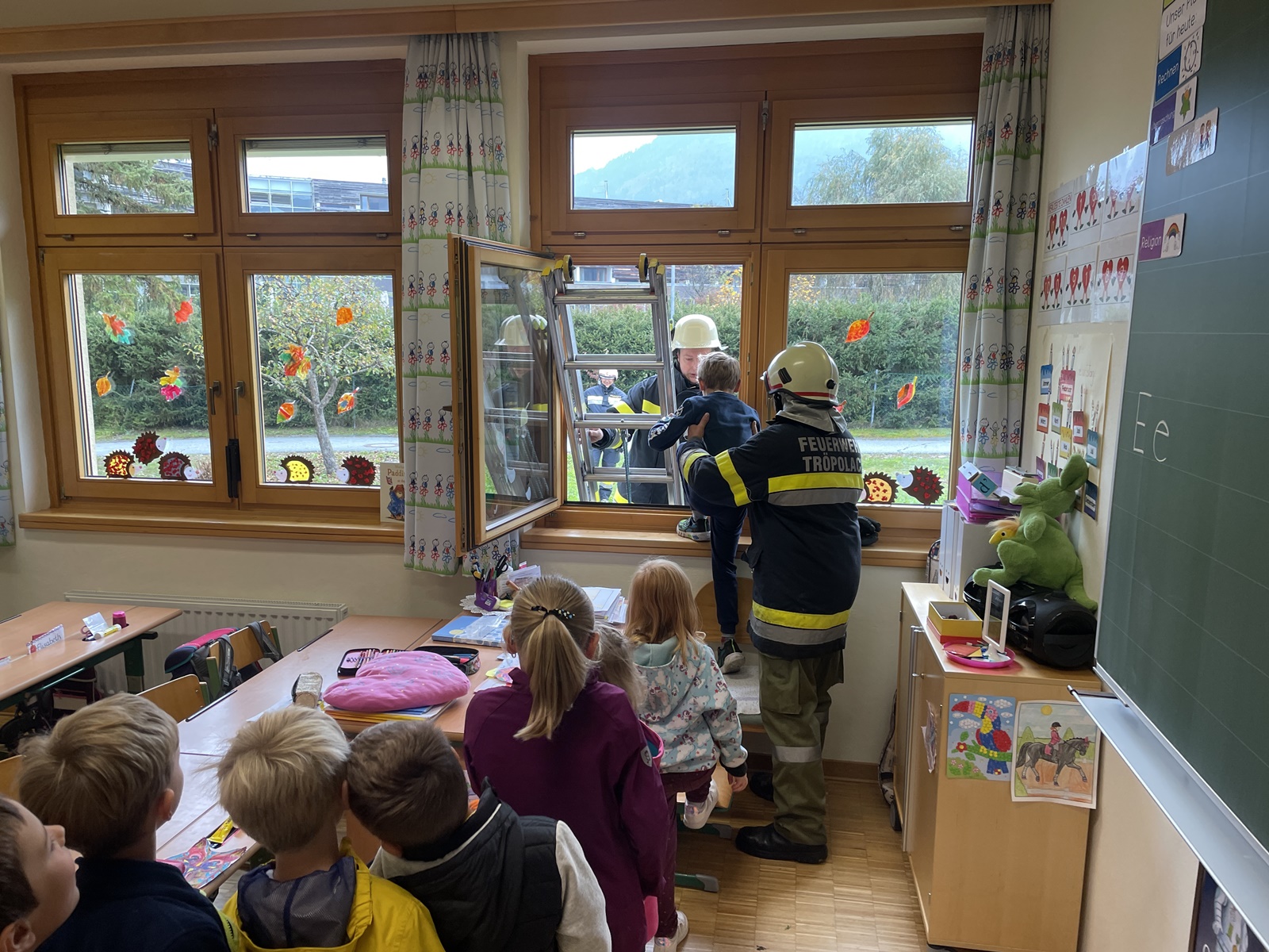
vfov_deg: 53.1
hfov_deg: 67.3
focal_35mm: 26
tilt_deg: -11.2
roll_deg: +0.7
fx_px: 953
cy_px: 476
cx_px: 634
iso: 80
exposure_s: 1/100
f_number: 1.6
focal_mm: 4.2
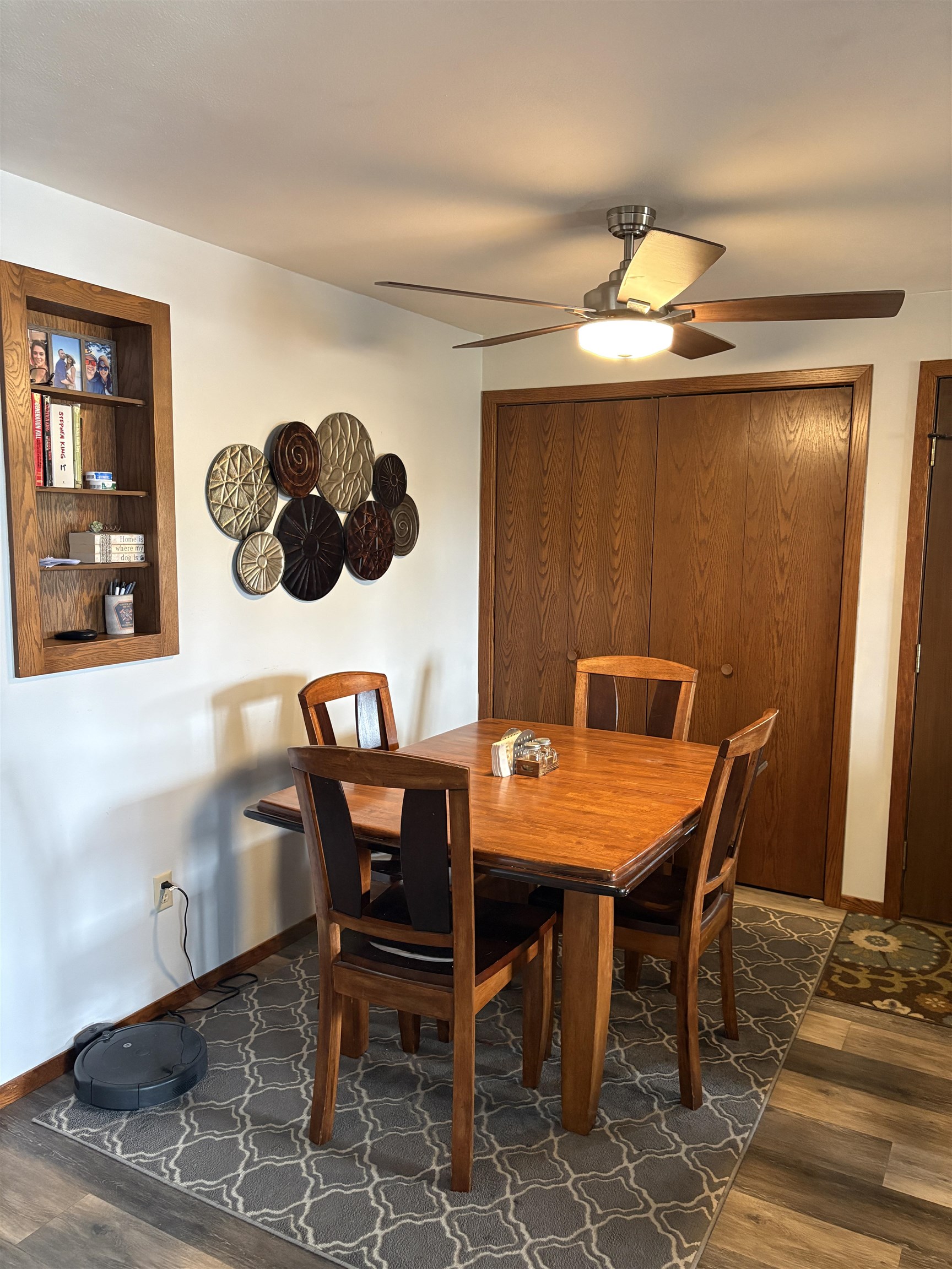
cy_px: 634
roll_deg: -0.7
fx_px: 953
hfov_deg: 53.1
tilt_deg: -6.0
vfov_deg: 67.3
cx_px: 476
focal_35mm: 26
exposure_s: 1/60
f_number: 1.6
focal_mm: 5.96
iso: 400
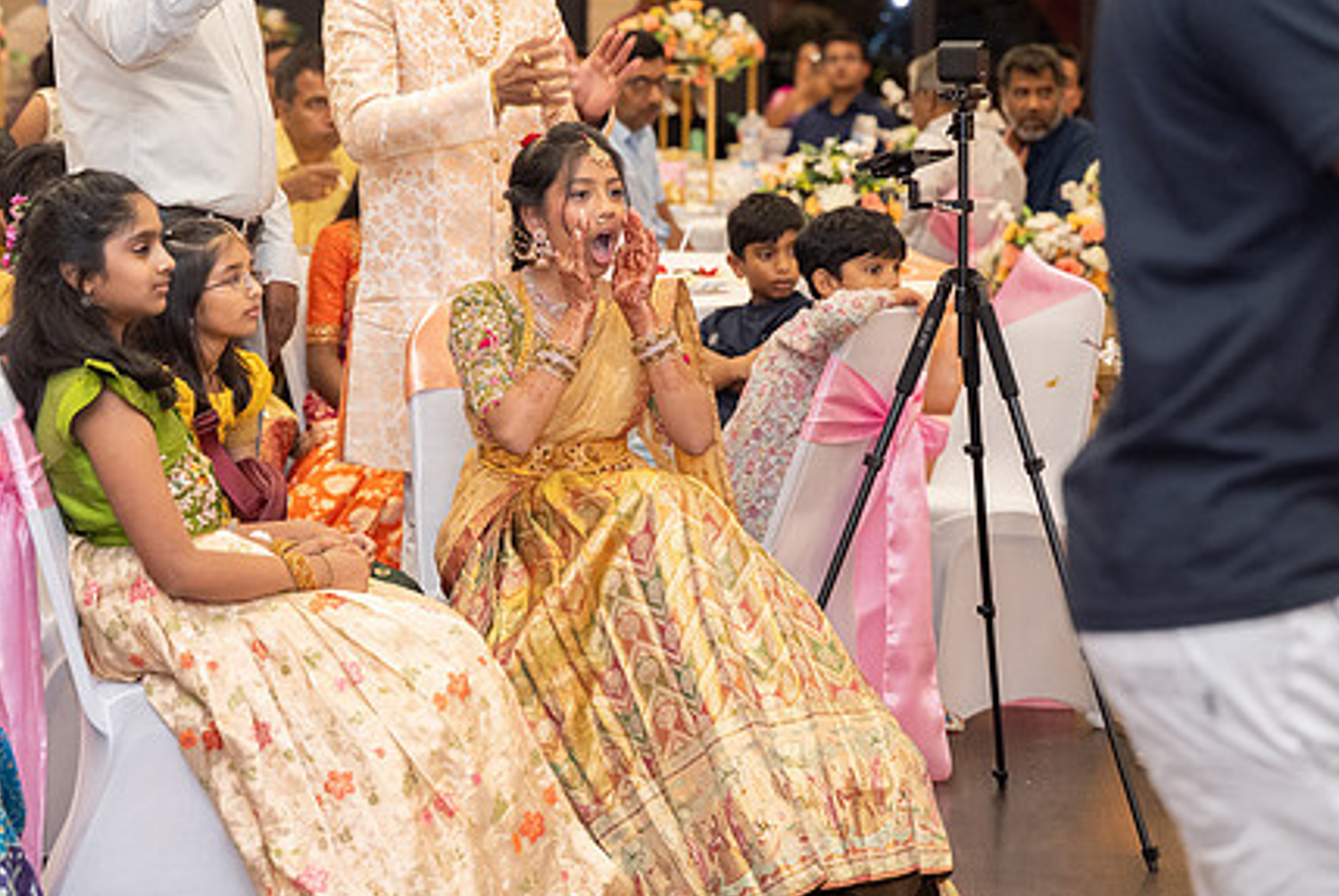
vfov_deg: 13.2
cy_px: 373
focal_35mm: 104
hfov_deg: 19.6
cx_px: 584
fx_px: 3872
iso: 1000
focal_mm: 77
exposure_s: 1/160
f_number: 3.2
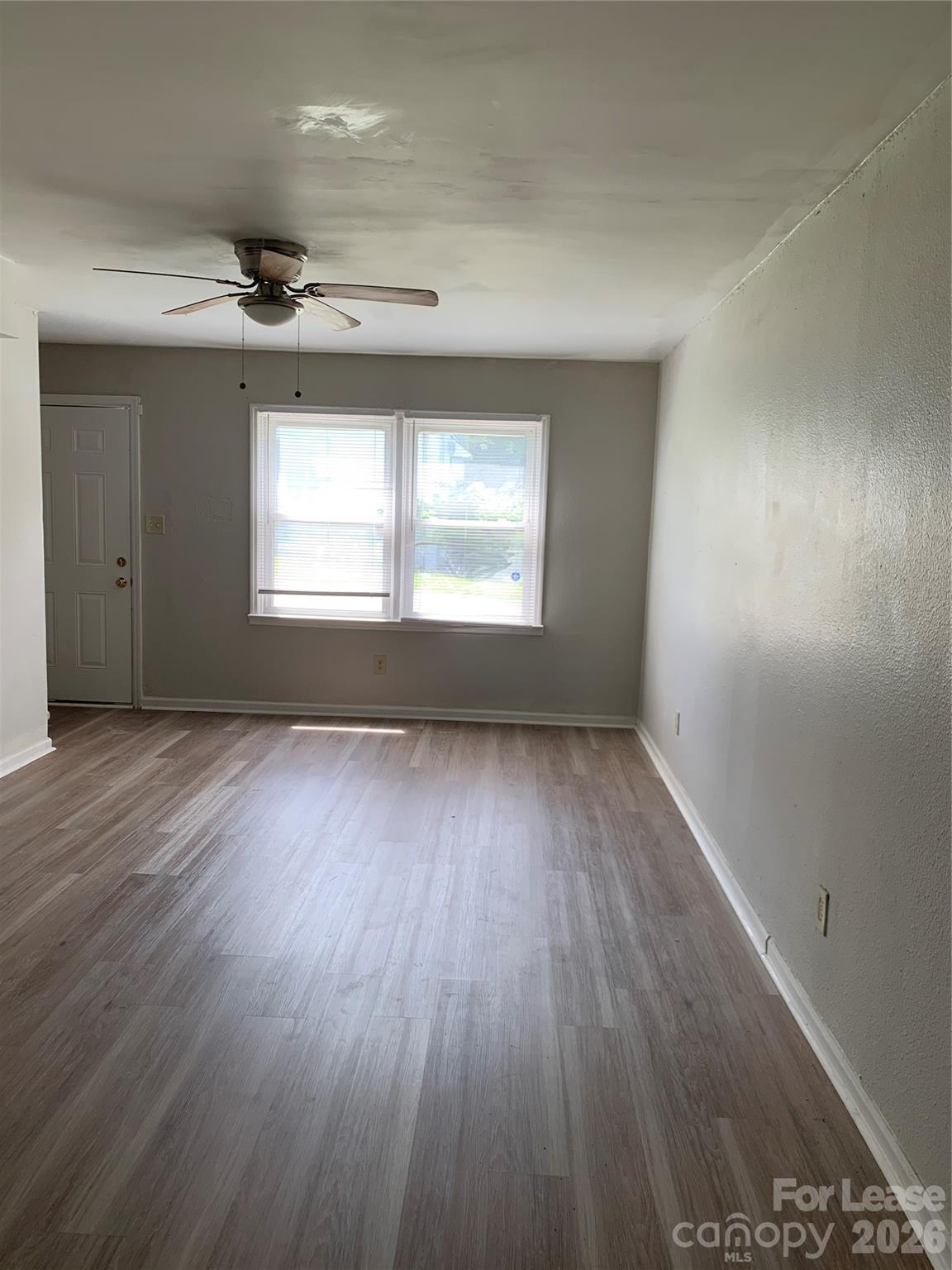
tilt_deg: -5.8
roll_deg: -1.5
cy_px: 635
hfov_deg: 53.1
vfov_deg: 67.3
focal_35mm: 26
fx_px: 953
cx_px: 476
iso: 50
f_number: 1.8
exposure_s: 1/121
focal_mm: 4.25
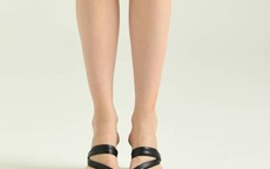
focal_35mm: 287
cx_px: 103
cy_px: -101
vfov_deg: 4.5
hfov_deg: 7.3
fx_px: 2113
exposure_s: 1/160
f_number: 5.6
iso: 125
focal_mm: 120
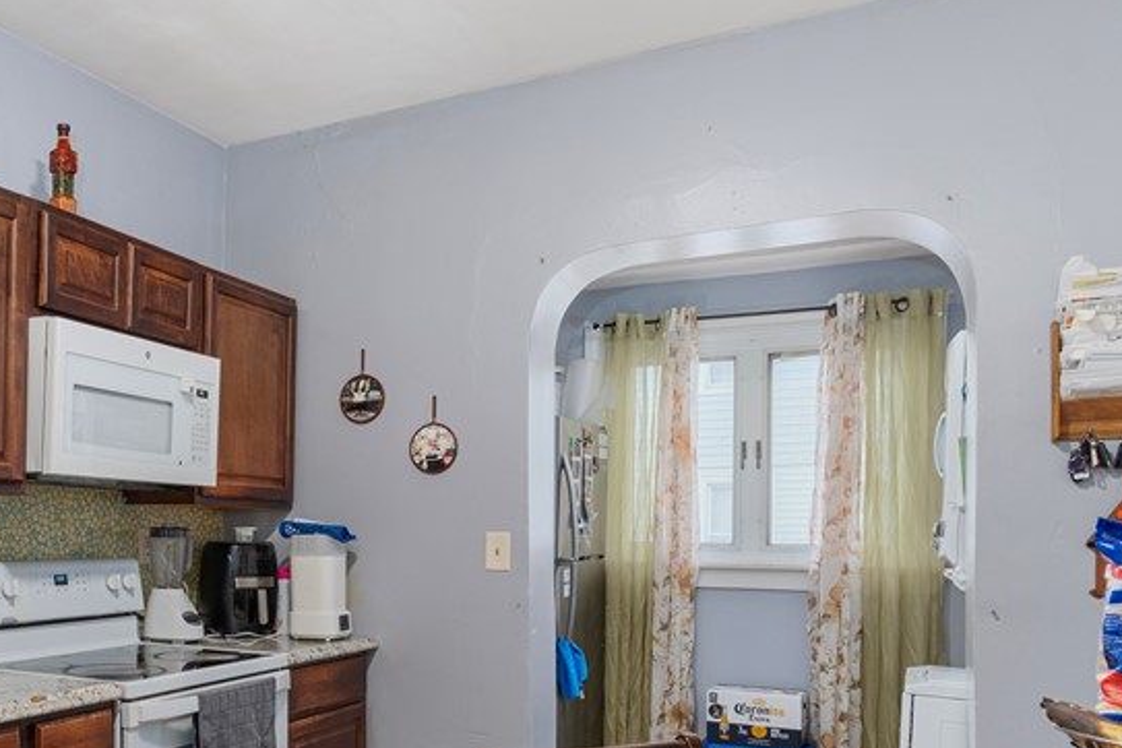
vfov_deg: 38.1
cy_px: 537
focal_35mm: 34
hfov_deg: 52.4
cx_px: 236
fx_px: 1060
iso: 640
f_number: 7.1
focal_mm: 17
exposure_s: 1/160
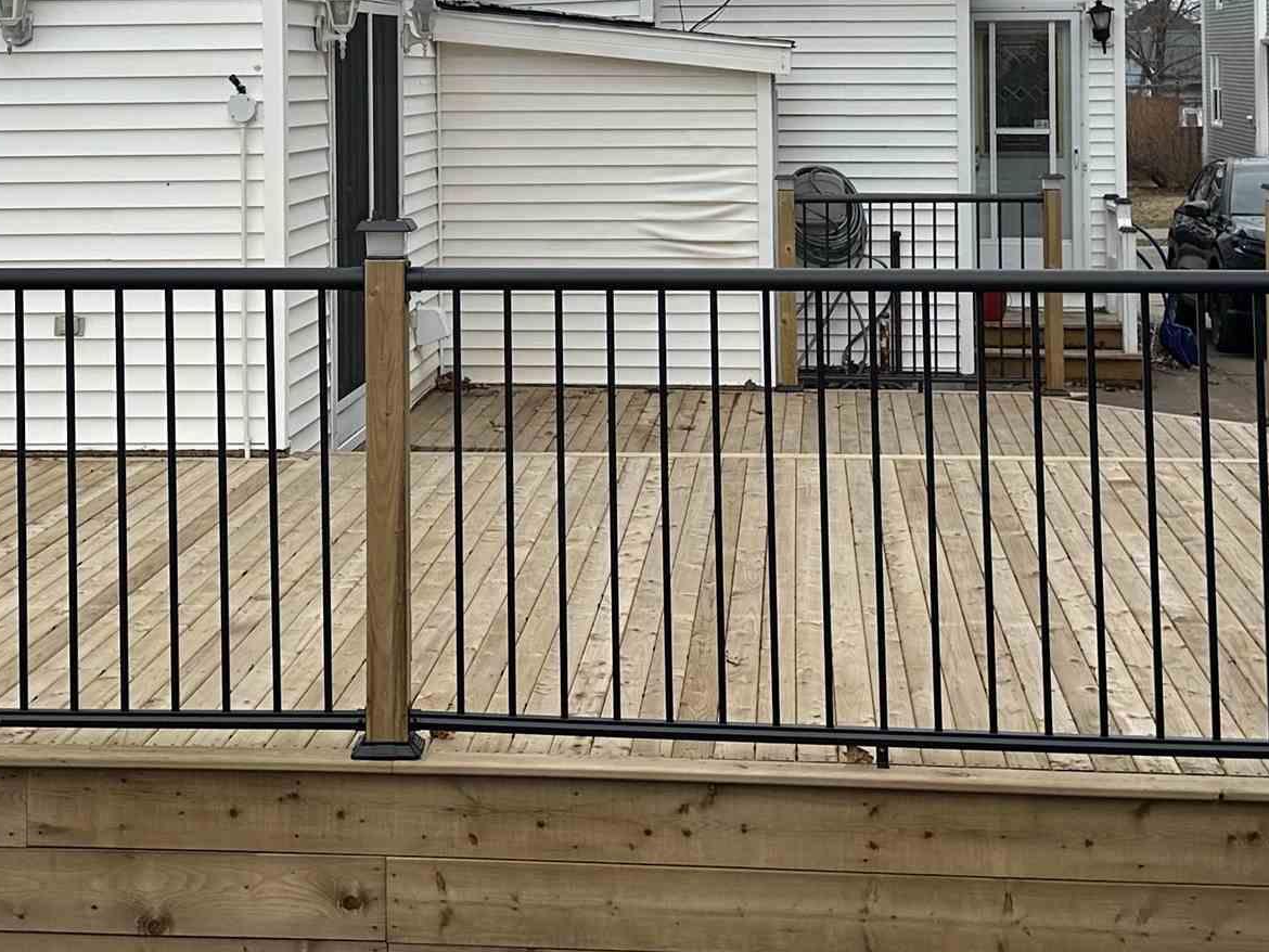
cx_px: 508
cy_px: 67
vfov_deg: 22.6
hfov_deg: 30.6
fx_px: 2310
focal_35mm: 63
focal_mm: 6.86
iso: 80
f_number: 1.78
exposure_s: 1/5000
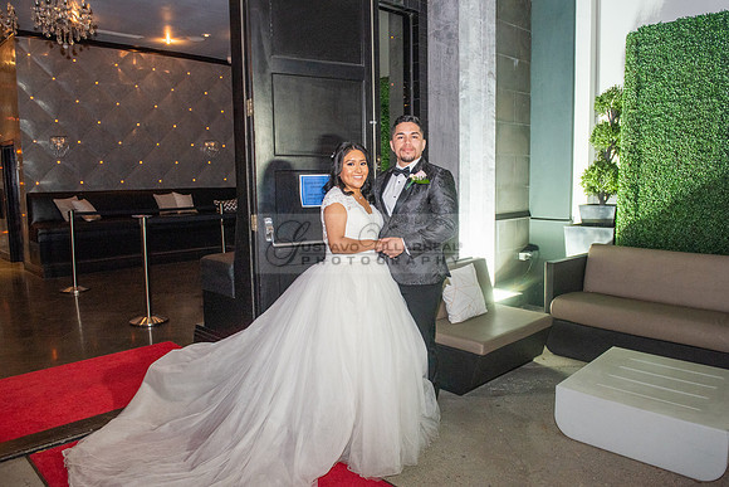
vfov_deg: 49.4
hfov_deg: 69.1
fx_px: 529
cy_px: 242
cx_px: 383
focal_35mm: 26
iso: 1600
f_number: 4
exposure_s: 1/160
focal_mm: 24
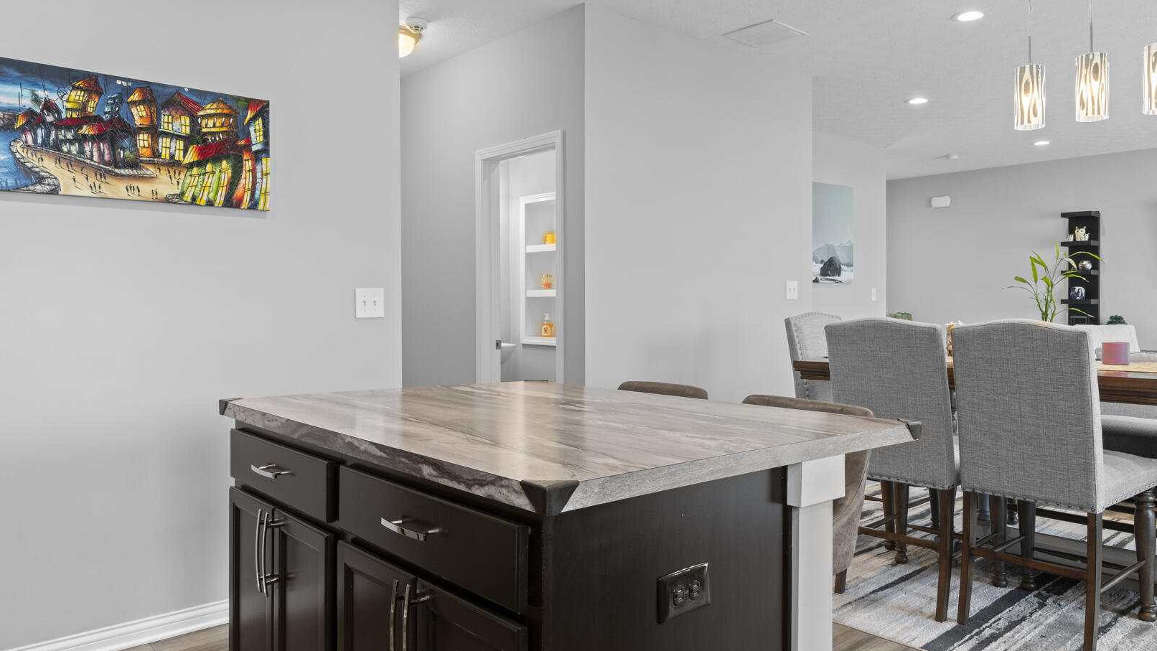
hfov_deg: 71.8
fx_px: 798
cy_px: 299
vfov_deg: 44.4
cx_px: 623
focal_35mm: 26
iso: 400
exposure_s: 1/1.67
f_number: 10
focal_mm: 16
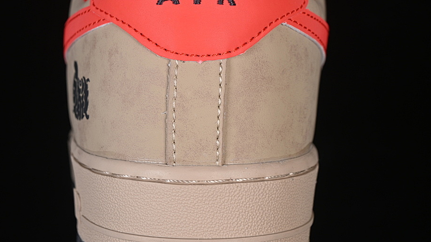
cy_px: 79
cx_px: 200
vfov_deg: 13.0
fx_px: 1063
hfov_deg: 22.9
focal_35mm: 93
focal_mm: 50
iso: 160
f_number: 7.1
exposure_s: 1/80
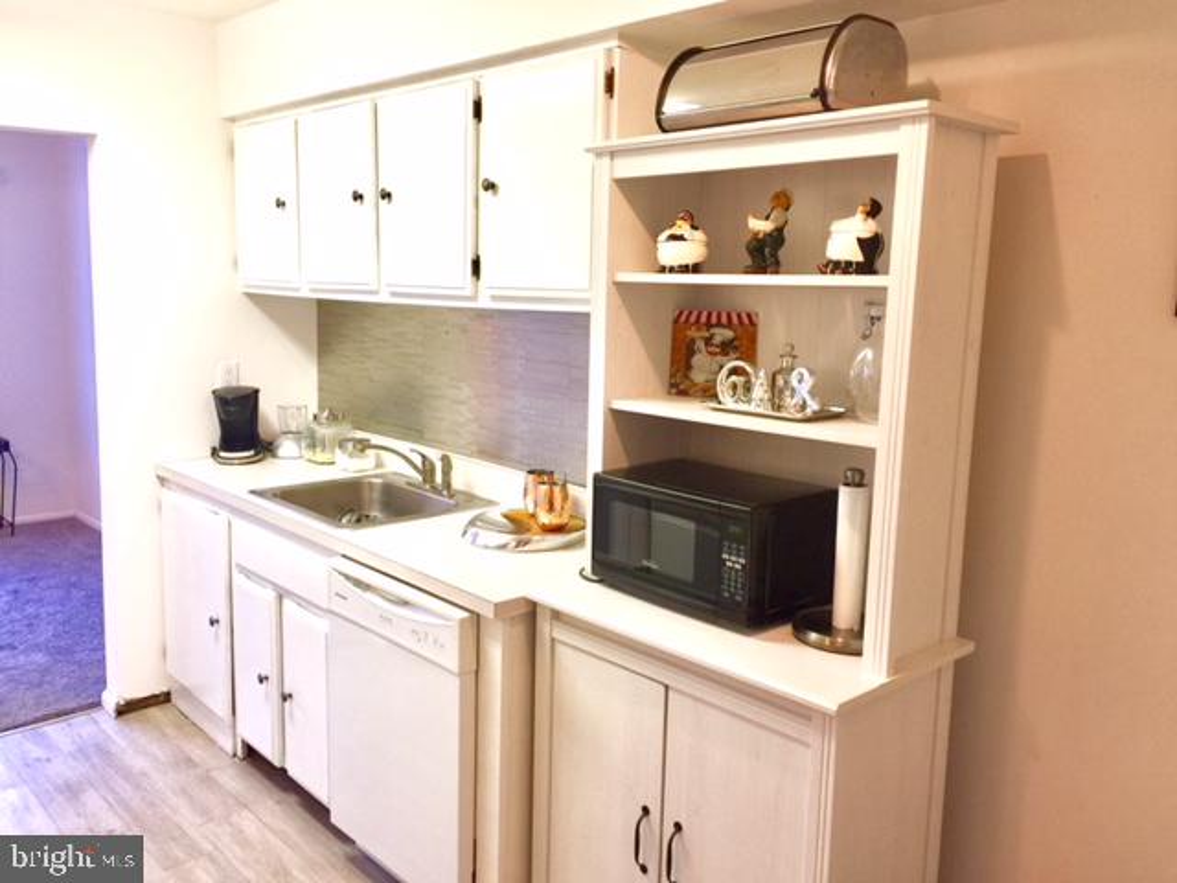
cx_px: 588
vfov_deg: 48.2
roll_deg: -2.7
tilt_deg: -7.6
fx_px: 986
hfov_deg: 61.7
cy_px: 442
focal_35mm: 29
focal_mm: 4.15
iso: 32
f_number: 2.2
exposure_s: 1/15
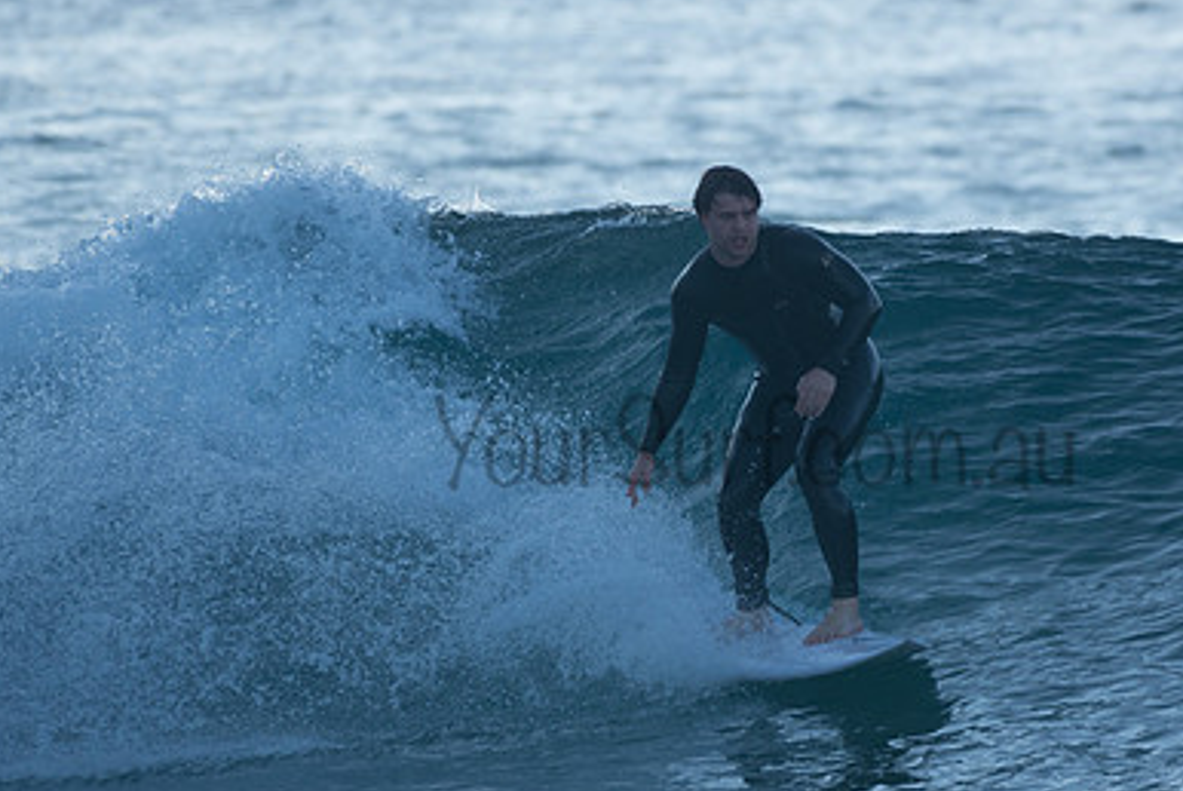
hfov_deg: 1.8
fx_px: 37028
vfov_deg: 1.2
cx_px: 751
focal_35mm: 1126
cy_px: 415
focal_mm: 500
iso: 250
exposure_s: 1/640
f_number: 5.6
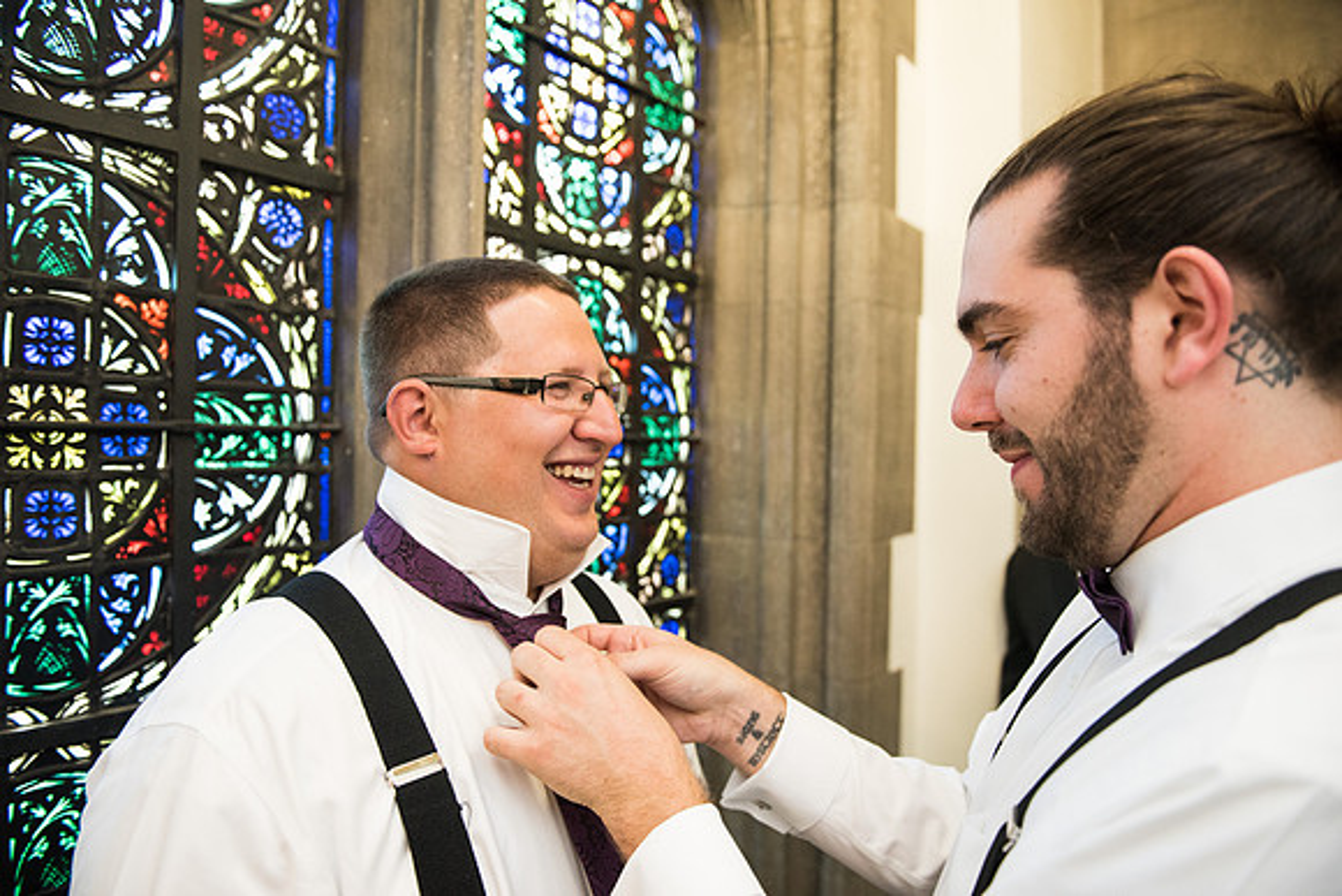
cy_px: 448
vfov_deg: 53.2
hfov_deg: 73.7
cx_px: 671
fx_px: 895
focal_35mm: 24
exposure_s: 1/100
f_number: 2.8
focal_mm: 24
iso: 2500
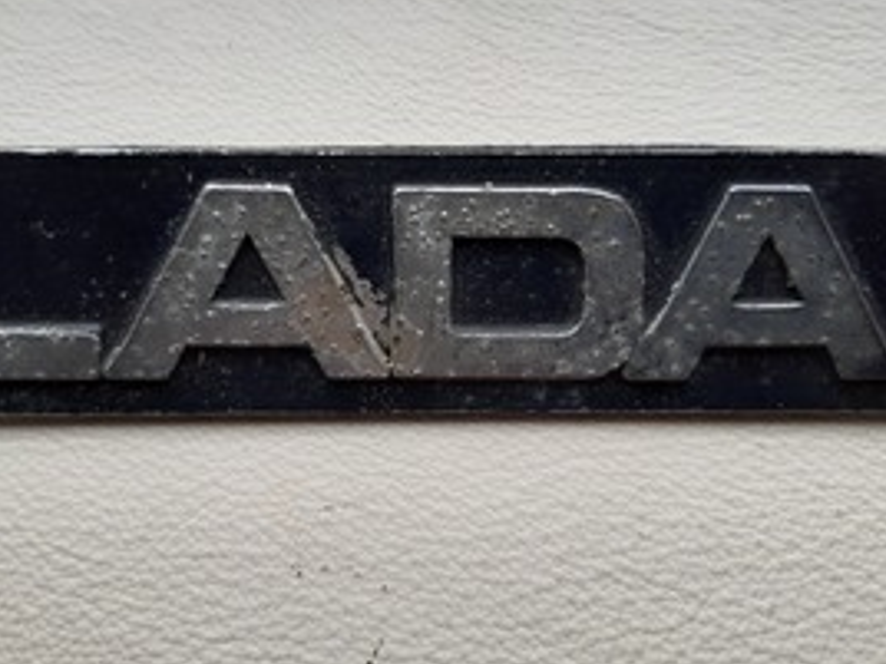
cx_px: 413
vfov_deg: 41.7
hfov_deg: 53.9
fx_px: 870
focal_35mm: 34
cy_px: 279
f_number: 1.7
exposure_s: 1/144
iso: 40
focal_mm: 3.92
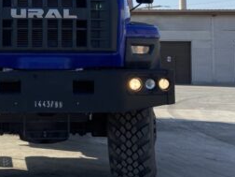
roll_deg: -0.1
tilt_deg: +1.8
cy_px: 49
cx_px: 23
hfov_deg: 29.9
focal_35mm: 62
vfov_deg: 23.5
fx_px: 421
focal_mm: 4.25
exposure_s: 1/2463
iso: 32
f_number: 1.8
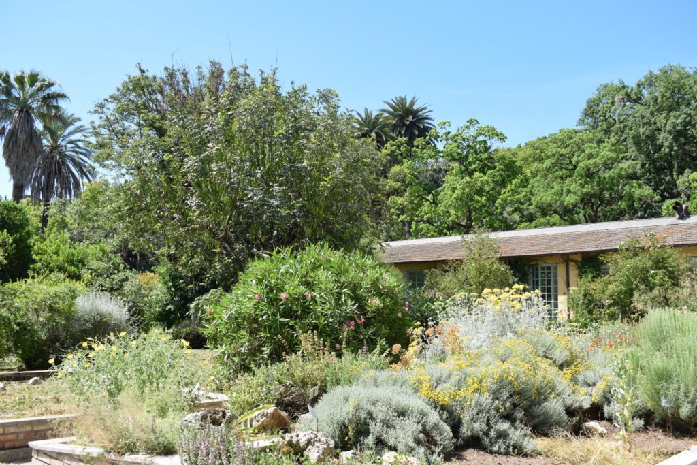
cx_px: 348
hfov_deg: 57.2
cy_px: 232
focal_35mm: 33
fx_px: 639
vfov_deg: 40.0
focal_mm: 22
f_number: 8
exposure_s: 1/250
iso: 200
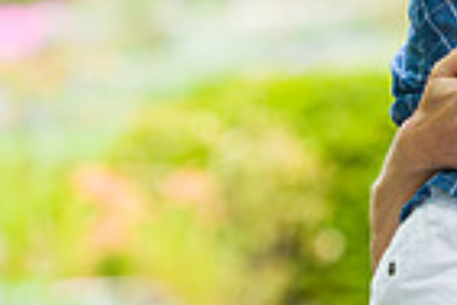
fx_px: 5737
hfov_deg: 4.5
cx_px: 554
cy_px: 32
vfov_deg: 3.0
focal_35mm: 452
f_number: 3.2
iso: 200
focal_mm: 110
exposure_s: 1/320
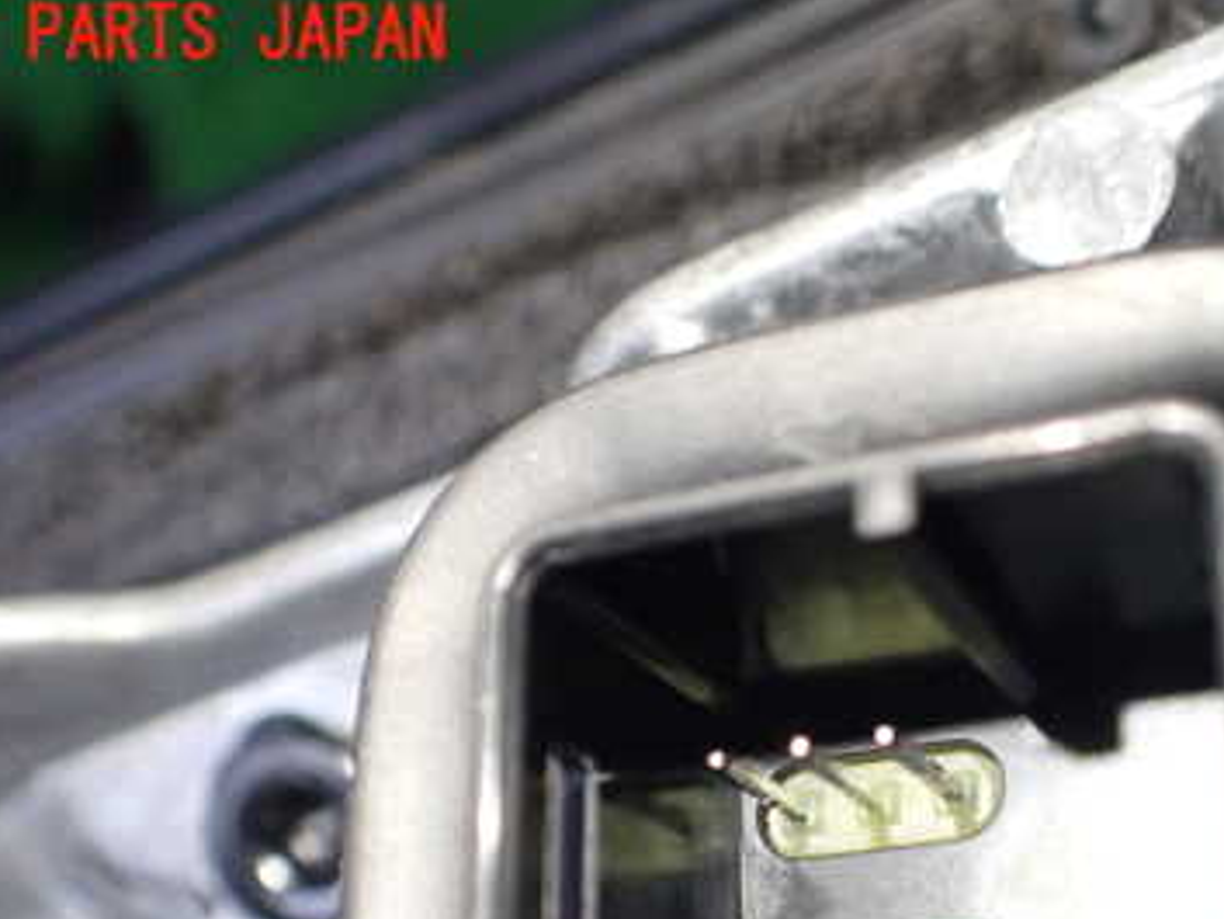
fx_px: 1804
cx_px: 856
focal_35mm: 51
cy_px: 773
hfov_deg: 36.9
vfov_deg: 27.8
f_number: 2.3
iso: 500
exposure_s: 1/125
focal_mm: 5.4
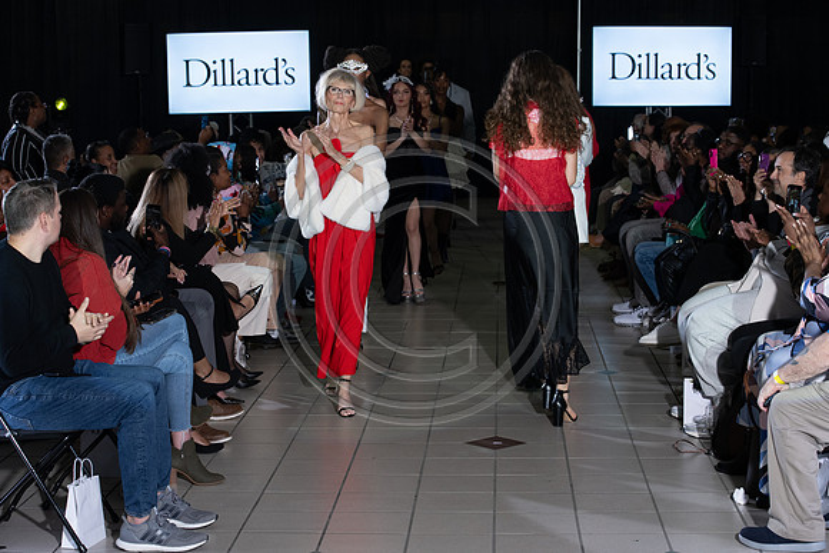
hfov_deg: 28.8
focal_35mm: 70
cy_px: 276
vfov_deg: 19.5
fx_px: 1612
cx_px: 414
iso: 1250
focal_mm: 70
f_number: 5.6
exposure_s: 1/160
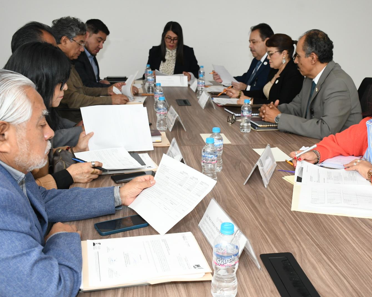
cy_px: 149
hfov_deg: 44.6
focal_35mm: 41
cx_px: 221
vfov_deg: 36.5
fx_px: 451
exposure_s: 1/200
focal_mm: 24
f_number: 5.6
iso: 1600
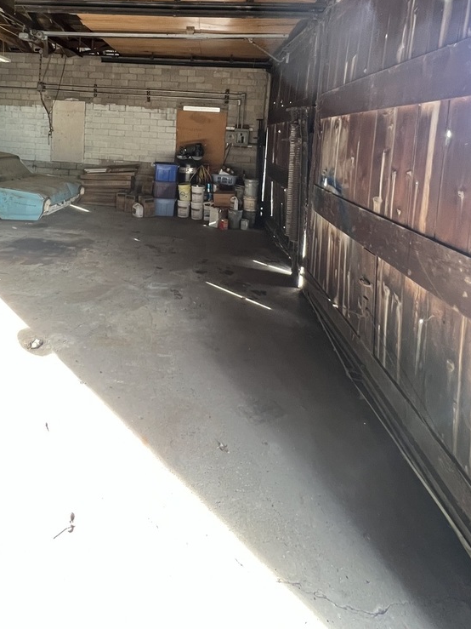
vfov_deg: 79.3
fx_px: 345
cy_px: 170
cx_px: 170
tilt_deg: -6.0
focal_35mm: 19
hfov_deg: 67.4
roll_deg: -2.2
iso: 320
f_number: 1.8
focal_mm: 1.57
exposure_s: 1/60
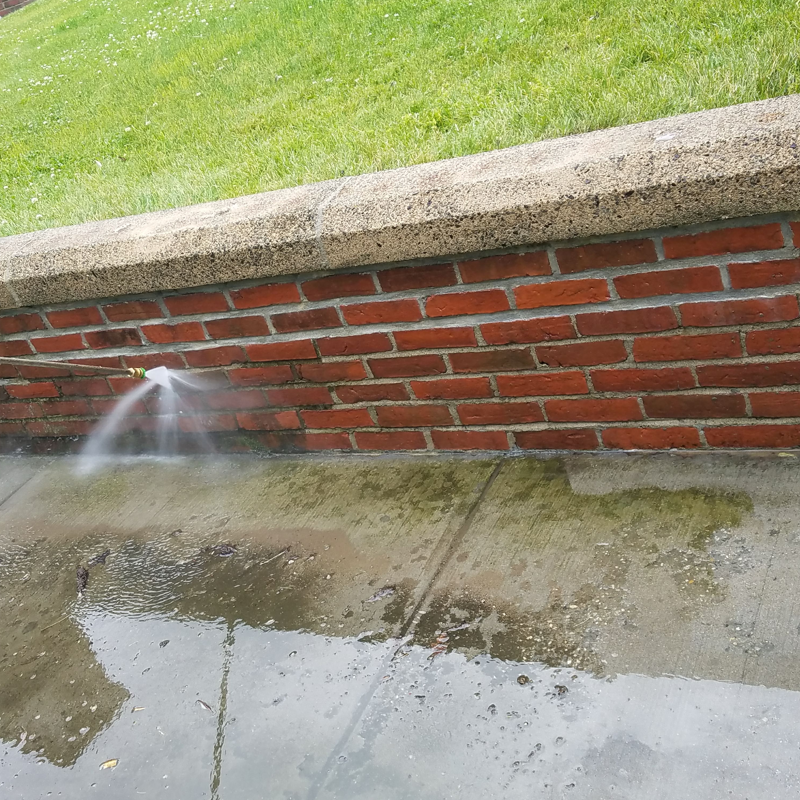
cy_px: 403
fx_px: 811
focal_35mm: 31
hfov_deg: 51.9
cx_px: 292
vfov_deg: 52.5
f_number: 1.7
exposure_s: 1/434
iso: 50
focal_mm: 4.2
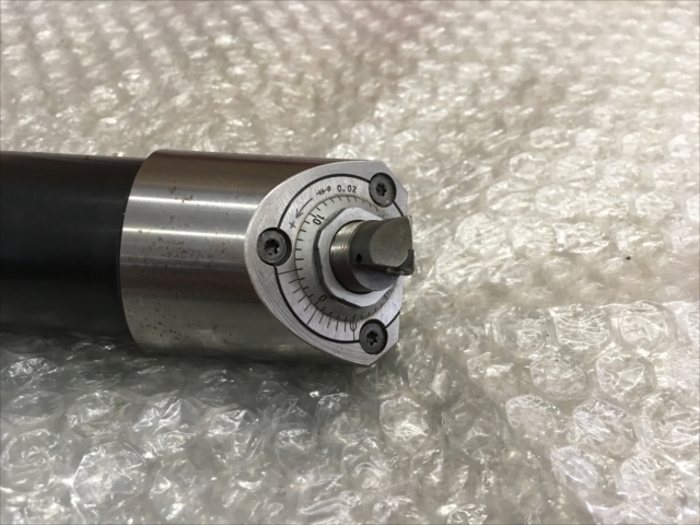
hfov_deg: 61.7
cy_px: 262
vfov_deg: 48.2
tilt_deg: -47.8
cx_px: 350
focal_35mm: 29
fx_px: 586
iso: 80
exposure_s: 1/30
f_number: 2.2
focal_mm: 4.15
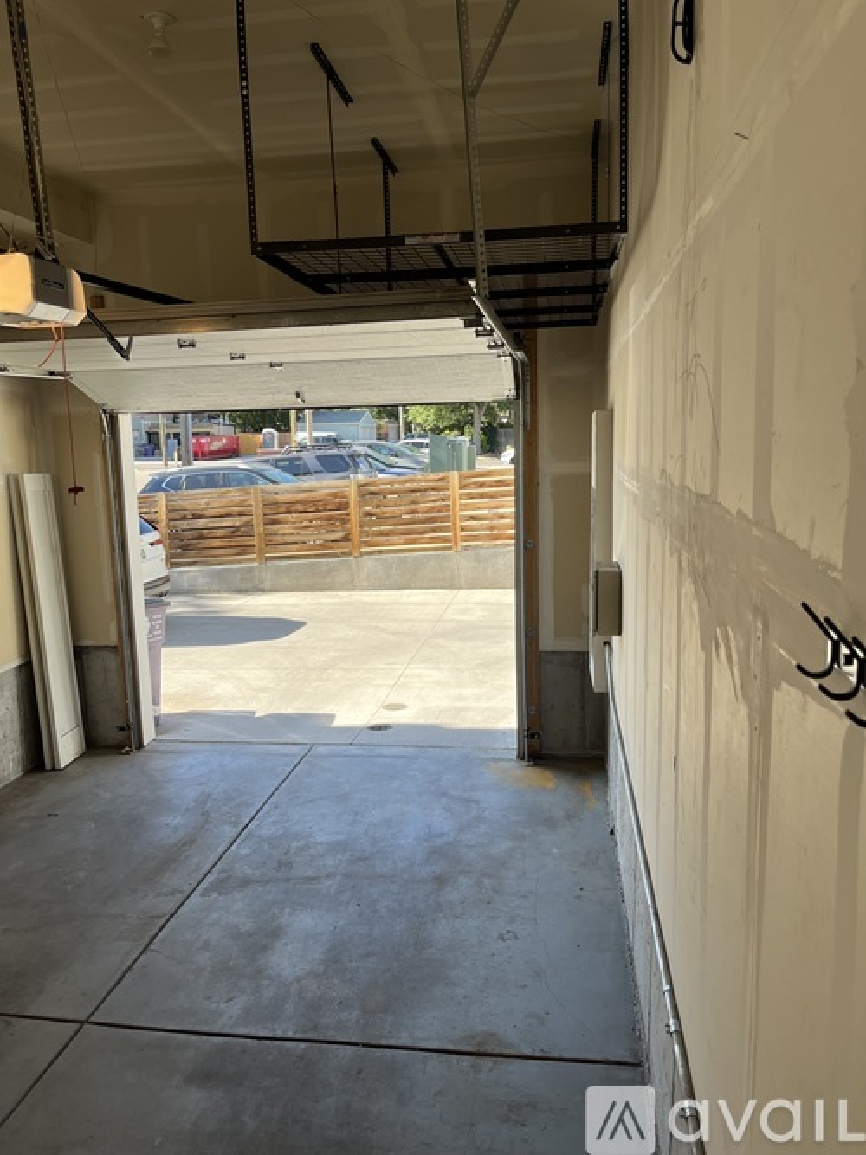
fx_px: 868
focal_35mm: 26
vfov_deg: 67.3
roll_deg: +1.2
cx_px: 433
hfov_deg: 53.0
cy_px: 578
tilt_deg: -8.7
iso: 50
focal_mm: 5.1
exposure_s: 1/432
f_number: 1.6
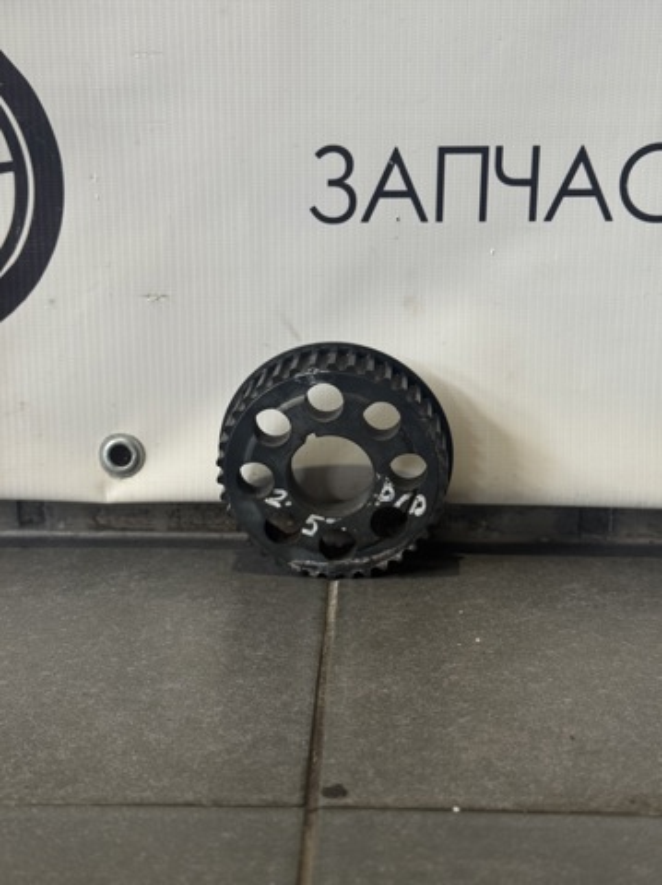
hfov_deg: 30.2
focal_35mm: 48
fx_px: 1226
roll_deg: +0.0
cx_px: 331
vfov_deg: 39.7
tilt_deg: -14.1
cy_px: 442
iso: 80
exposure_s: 1/100
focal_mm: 6.76
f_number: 1.78
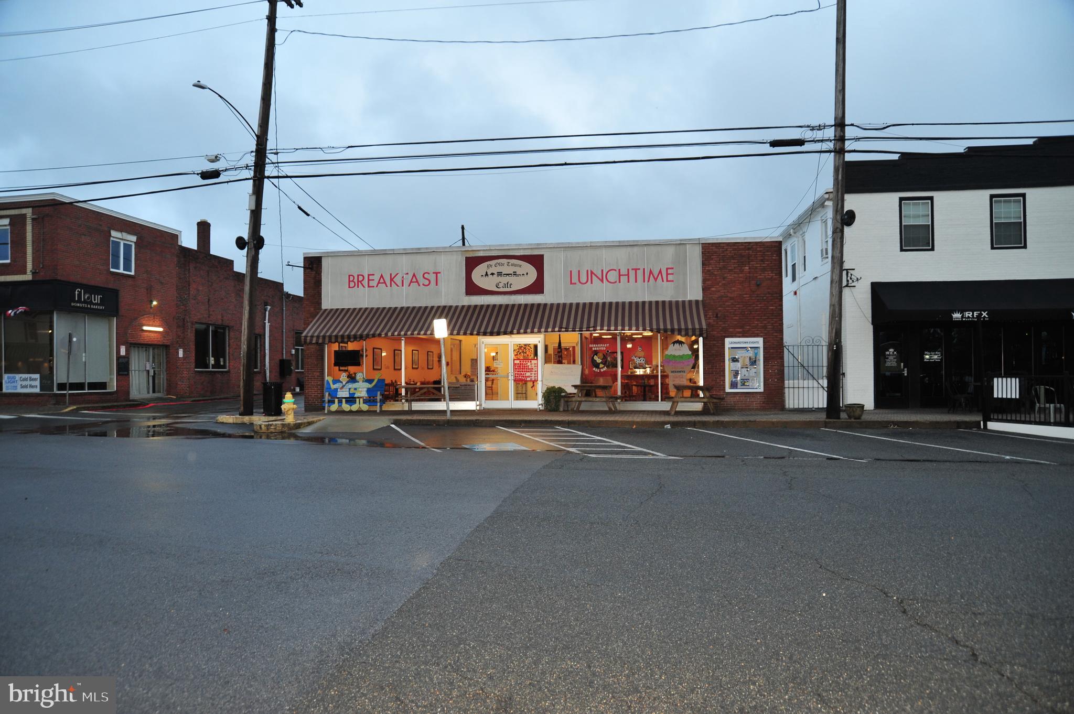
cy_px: 357
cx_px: 537
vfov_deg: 53.1
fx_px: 715
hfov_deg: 73.8
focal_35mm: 24
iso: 720
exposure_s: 1/60
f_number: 5.6
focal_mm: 24
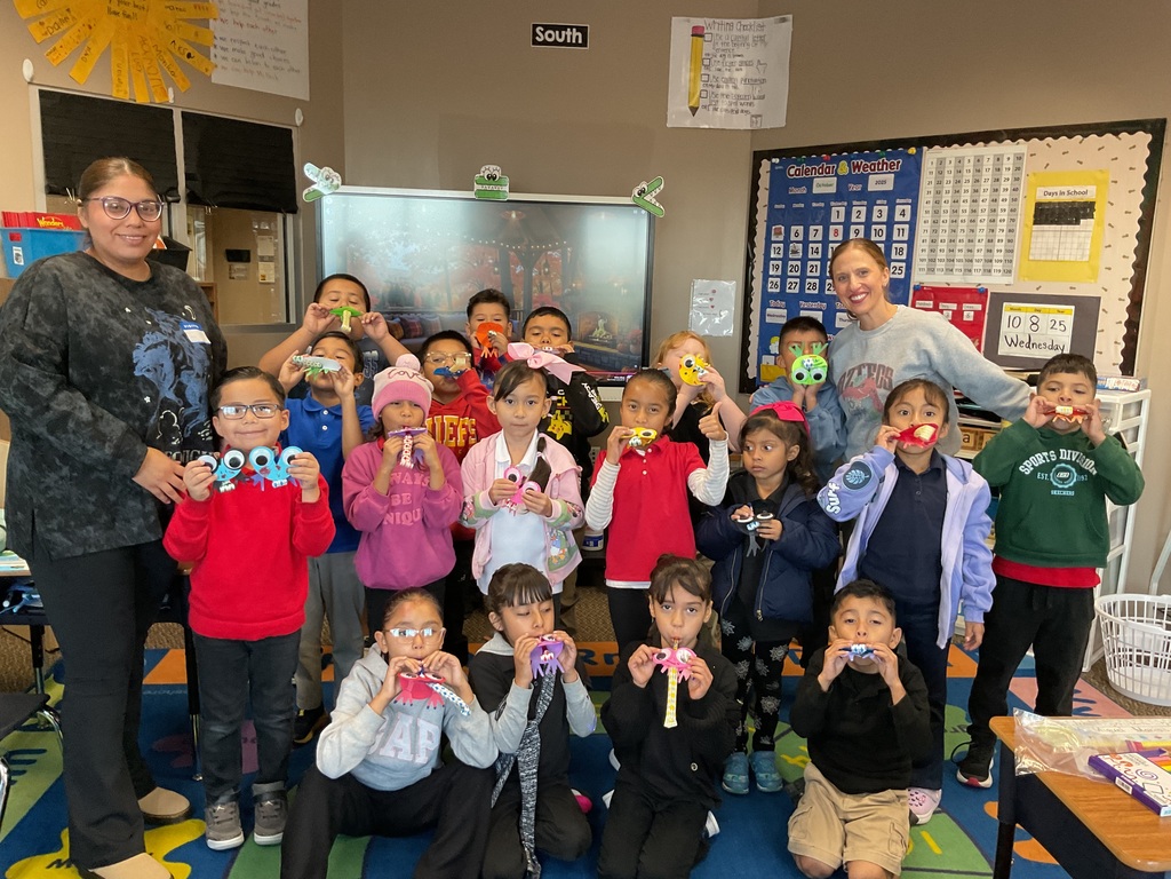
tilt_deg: -10.0
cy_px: 440
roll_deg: -1.0
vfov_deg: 48.2
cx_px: 586
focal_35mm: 29
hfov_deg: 61.7
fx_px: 981
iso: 160
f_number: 1.8
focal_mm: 3
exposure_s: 1/60
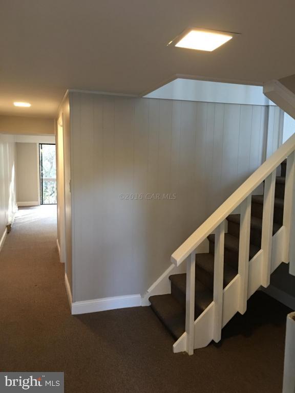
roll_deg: -1.0
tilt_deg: -5.5
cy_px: 196
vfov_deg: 61.7
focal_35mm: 29
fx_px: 330
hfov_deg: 48.2
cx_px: 148
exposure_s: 1/15
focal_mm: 4.15
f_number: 2.2
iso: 80
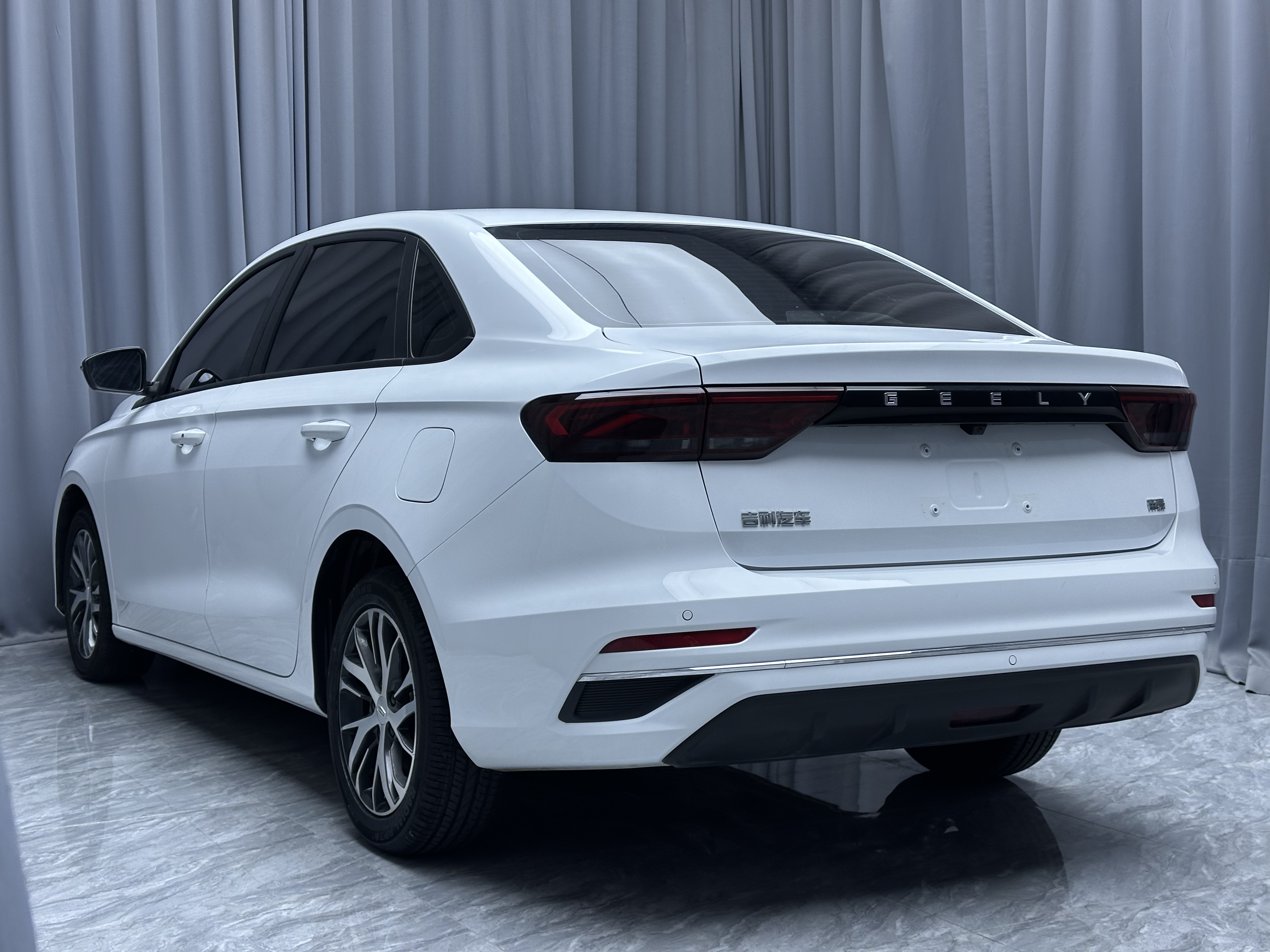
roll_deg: -0.5
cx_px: 635
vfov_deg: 30.3
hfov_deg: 39.7
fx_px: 1761
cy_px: 476
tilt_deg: -3.0
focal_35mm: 48
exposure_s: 1/106
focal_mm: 6.86
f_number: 1.78
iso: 40
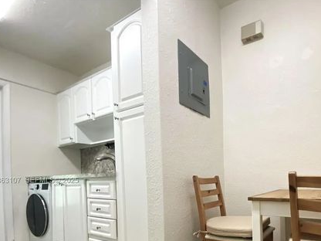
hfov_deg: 77.4
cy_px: 181
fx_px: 185
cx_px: 229
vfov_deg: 62.2
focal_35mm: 20
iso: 200
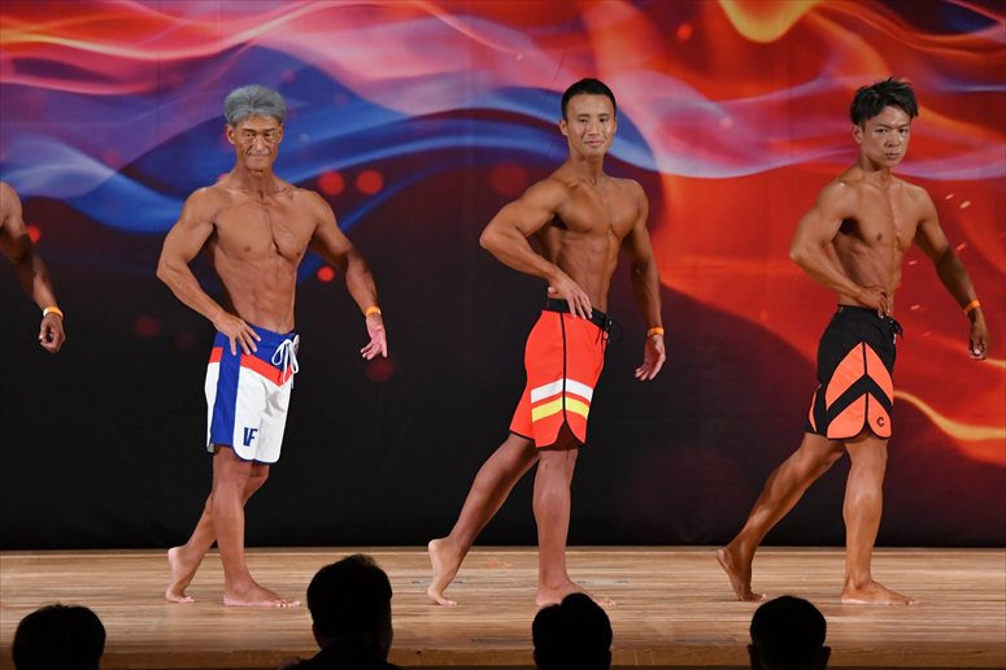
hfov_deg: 9.5
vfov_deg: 6.3
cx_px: 503
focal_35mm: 217
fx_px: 6061
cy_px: 335
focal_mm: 145
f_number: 5.6
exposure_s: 1/400
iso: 3200
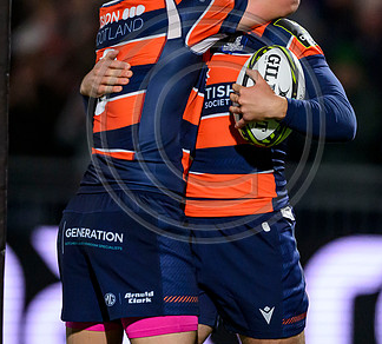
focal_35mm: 1082
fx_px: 12859
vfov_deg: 1.5
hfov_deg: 1.7
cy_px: 244
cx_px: 281
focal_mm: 400
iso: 5000
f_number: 3.2
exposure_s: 1/1600
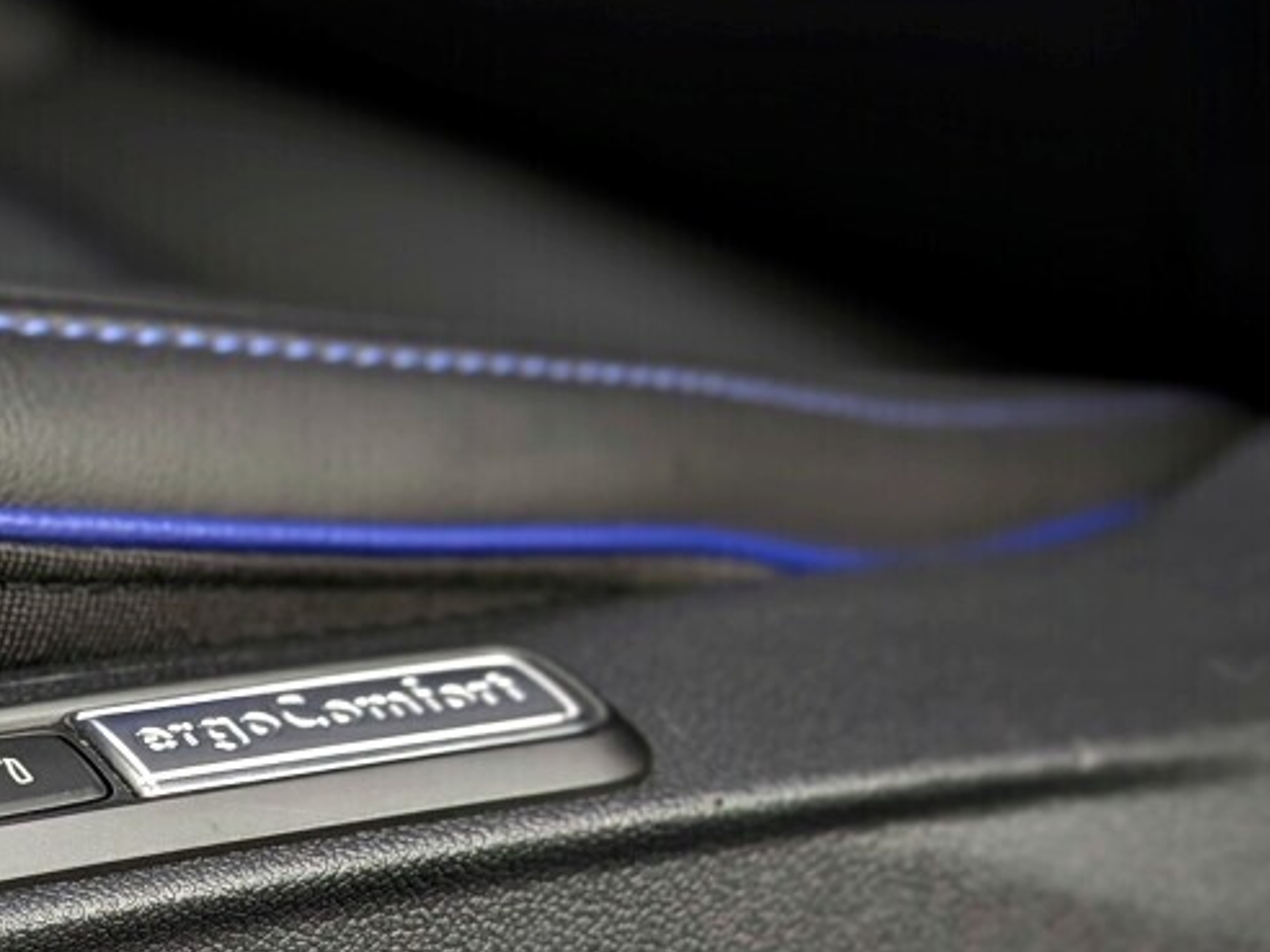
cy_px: 893
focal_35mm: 78
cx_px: -299
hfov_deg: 22.8
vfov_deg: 18.5
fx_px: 2862
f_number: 1.7
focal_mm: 4.53
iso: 51
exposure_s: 1/90
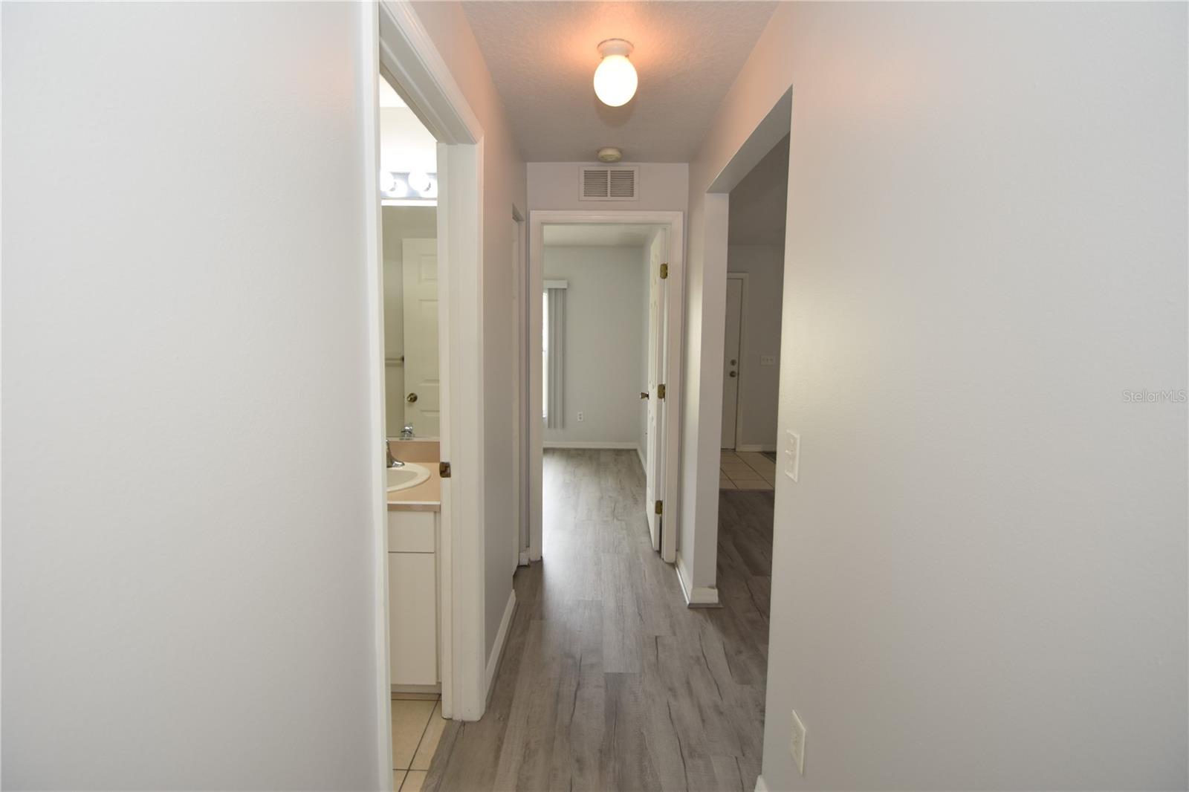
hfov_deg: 100.4
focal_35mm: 15
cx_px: 594
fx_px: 495
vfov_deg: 77.3
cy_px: 396
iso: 250
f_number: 4
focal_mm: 10
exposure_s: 1/60
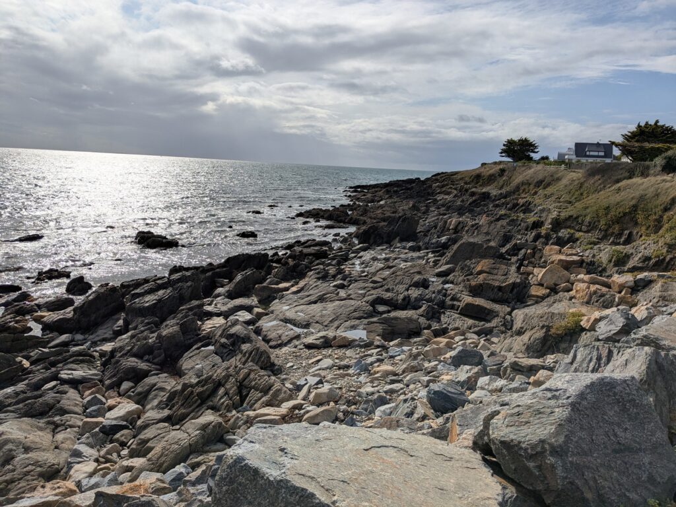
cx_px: 338
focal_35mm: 27
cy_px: 254
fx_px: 527
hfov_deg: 65.3
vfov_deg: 51.4
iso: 50
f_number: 1.73
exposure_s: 1/7812
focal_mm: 4.38
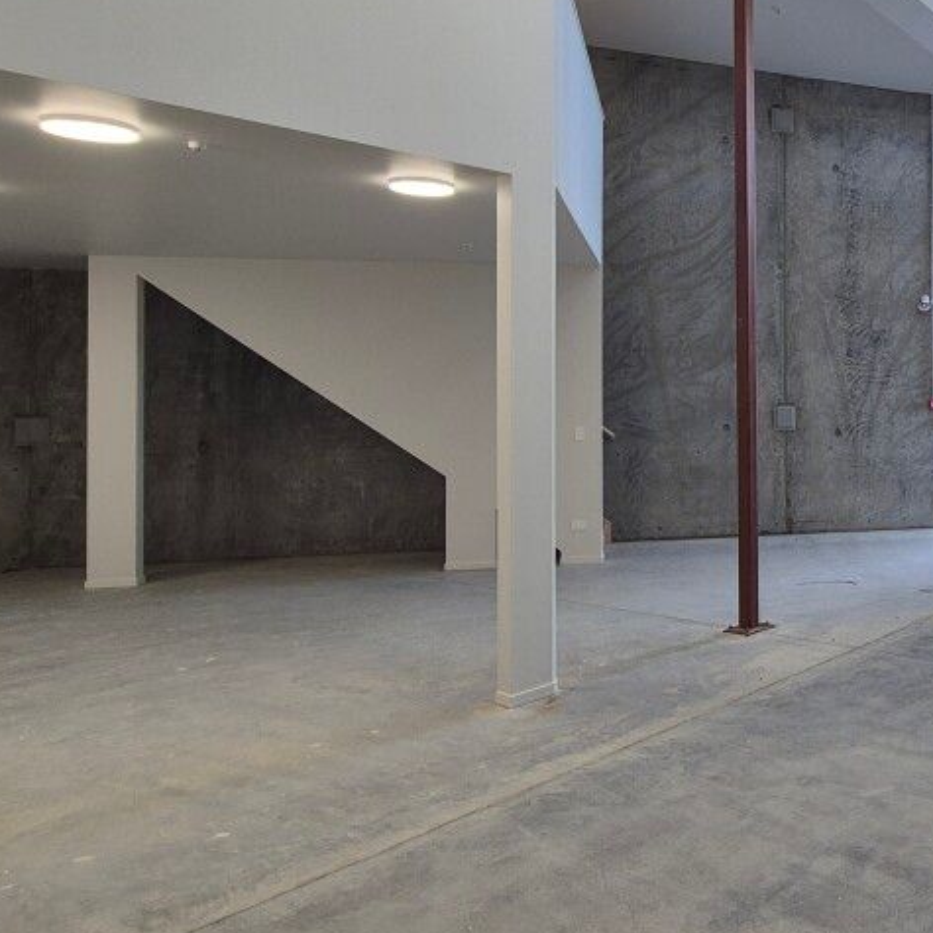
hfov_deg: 47.2
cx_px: 913
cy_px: 354
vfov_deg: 55.0
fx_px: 884
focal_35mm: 29
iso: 50
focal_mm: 2.2
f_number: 2.2
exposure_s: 1/50
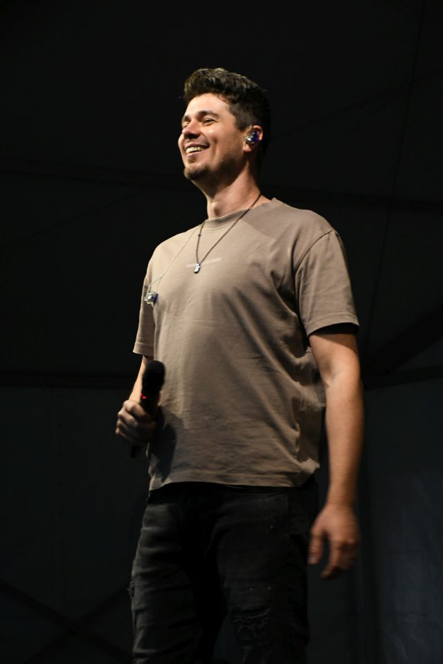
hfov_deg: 14.7
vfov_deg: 21.9
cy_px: 332
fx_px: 1716
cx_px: 222
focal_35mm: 93
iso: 3200
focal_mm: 62
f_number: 5.6
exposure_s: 1/50
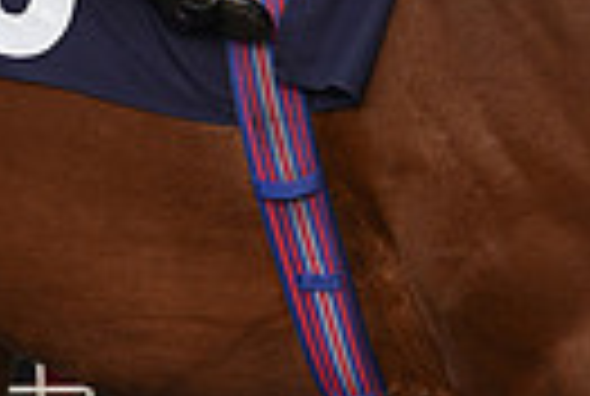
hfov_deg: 2.9
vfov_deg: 2.0
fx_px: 11597
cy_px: -421
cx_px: 396
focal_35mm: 706
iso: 640
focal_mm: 160
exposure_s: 1/1600
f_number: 5.6
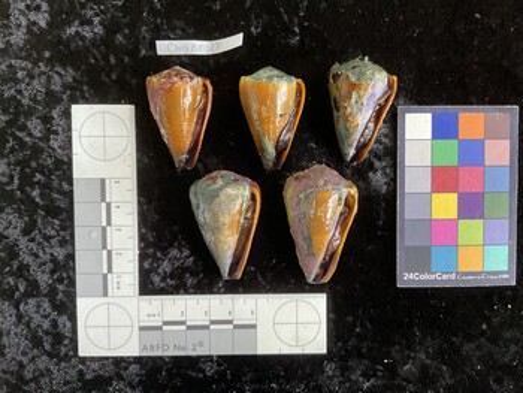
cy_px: 196
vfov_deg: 48.3
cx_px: 262
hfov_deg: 61.6
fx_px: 438
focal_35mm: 29
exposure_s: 1/60
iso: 160
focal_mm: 3
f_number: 1.8
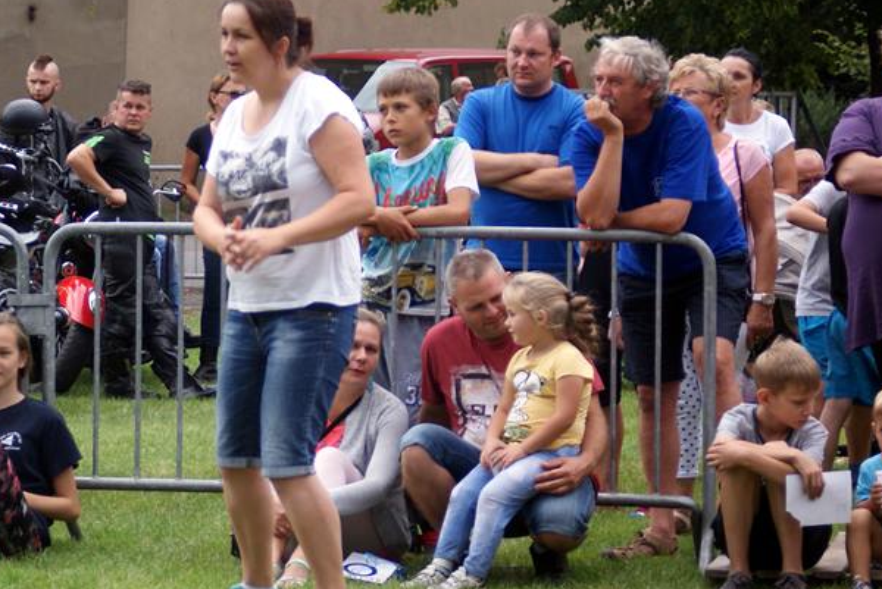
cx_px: 181
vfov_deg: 6.9
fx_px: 4903
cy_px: 262
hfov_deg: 10.2
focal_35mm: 200
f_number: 5.6
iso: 200
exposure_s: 1/125
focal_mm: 80
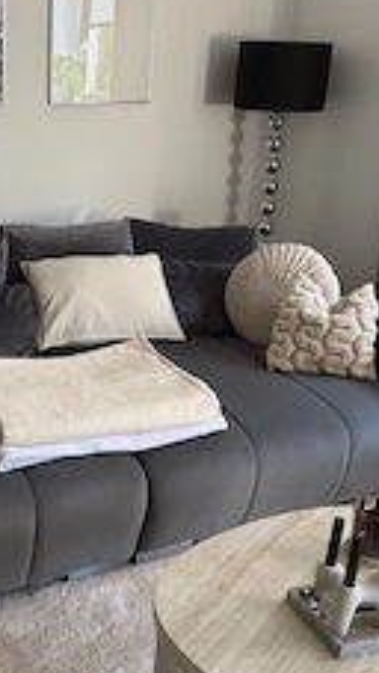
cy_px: 314
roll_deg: -1.5
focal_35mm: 46
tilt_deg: -17.4
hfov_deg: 25.3
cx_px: 50
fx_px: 820
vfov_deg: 44.5
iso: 200
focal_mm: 6.76
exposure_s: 1/121
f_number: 1.78
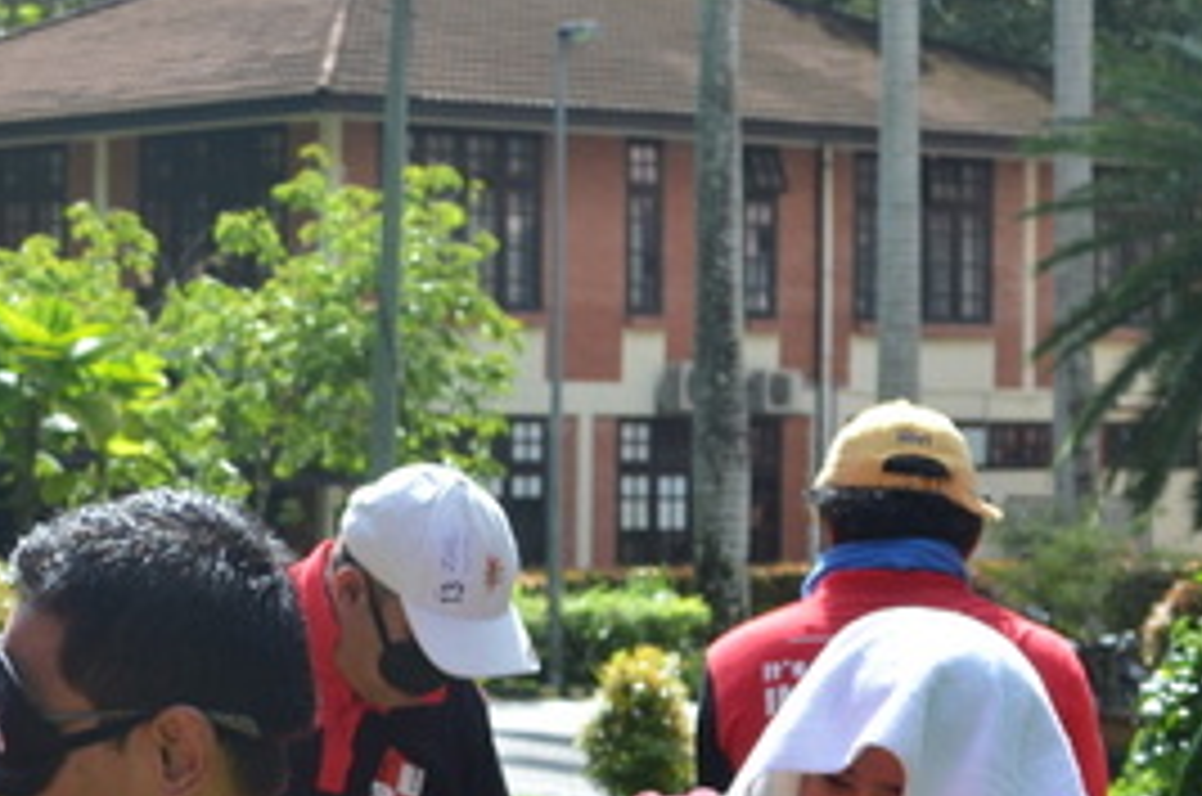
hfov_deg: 15.6
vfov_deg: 10.8
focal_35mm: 126
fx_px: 4199
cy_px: 558
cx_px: -315
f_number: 5
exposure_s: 1/500
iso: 250
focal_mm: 28
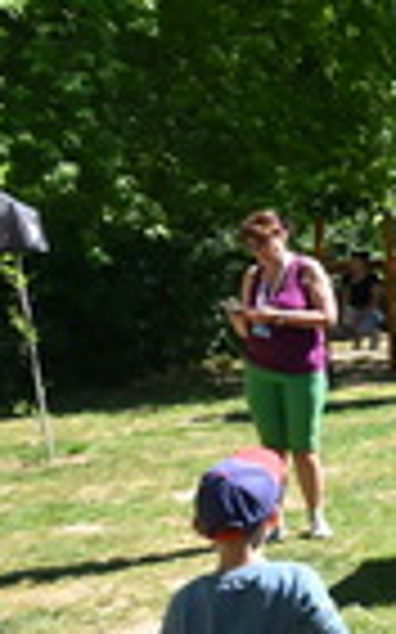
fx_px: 1573
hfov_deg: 11.5
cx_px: 983
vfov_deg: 22.7
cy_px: 211
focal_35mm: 91
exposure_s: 1/2000
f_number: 22
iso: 10000
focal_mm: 24
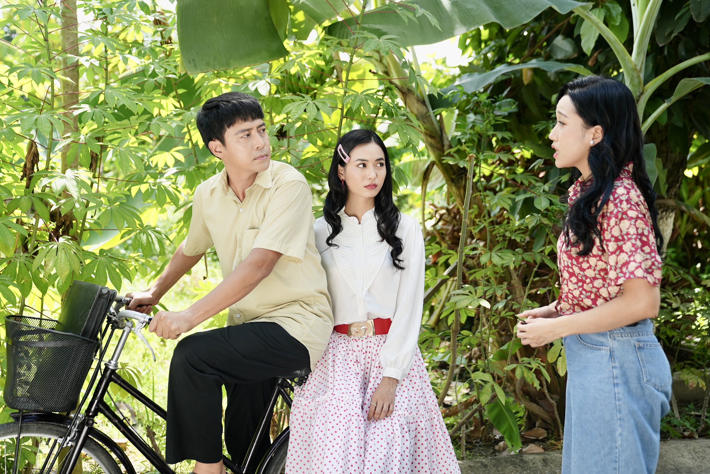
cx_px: 355
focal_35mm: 43
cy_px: 237
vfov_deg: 31.2
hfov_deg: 45.4
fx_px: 848
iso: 200
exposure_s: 1/800
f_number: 2.8
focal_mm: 43
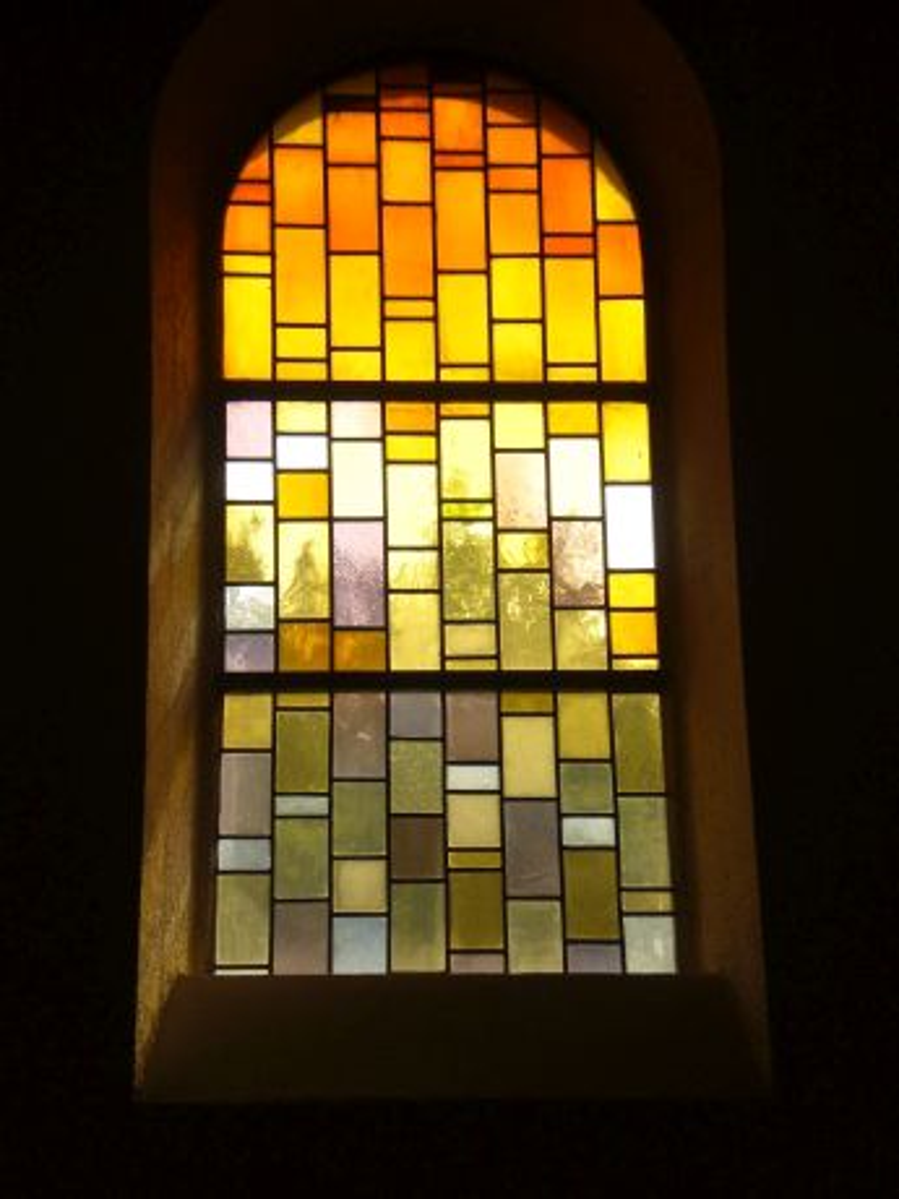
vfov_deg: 19.6
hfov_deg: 14.8
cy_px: 600
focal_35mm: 100
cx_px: 450
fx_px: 3463
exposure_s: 1/100
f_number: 5.4
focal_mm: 16.51
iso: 100
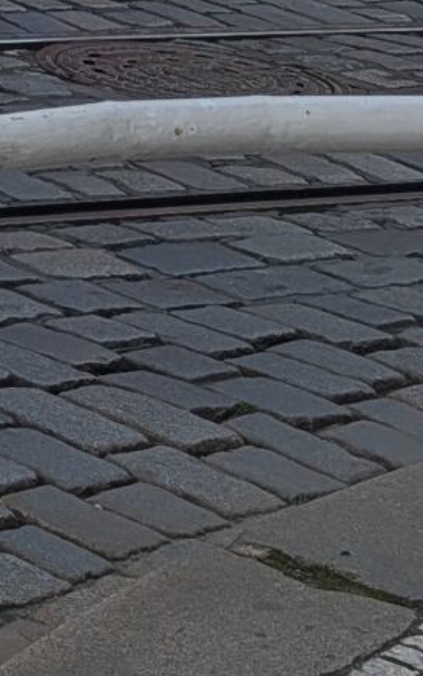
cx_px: -1184
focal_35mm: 149
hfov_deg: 7.0
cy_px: -597
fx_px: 2747
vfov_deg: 12.6
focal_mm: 6.9
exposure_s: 1/1111
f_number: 1.68
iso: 22
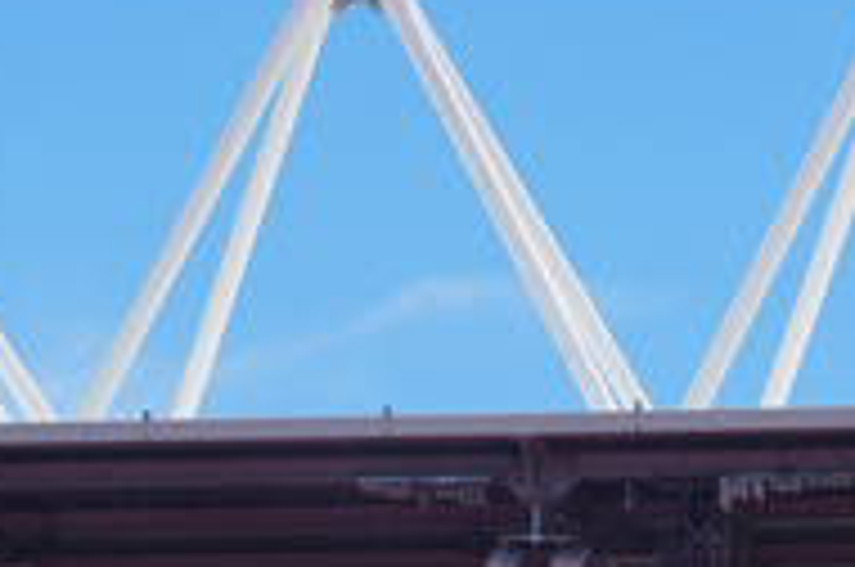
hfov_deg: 5.4
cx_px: 1120
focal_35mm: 378
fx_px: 8962
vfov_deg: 3.6
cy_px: 968
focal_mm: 70
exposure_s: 1/1000
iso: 160
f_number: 5.6
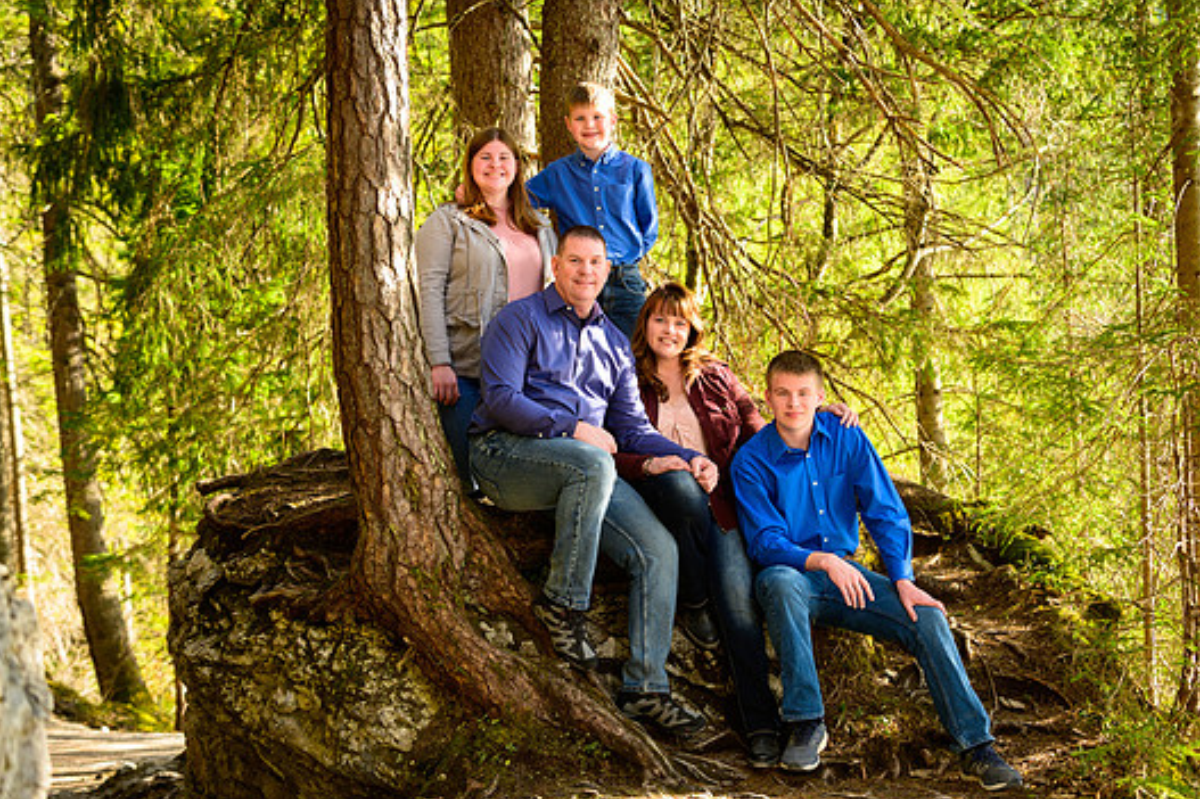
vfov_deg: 17.3
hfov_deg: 25.7
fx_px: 2632
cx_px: 666
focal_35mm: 79
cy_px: 444
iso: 200
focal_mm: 70
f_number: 5
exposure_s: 1/100
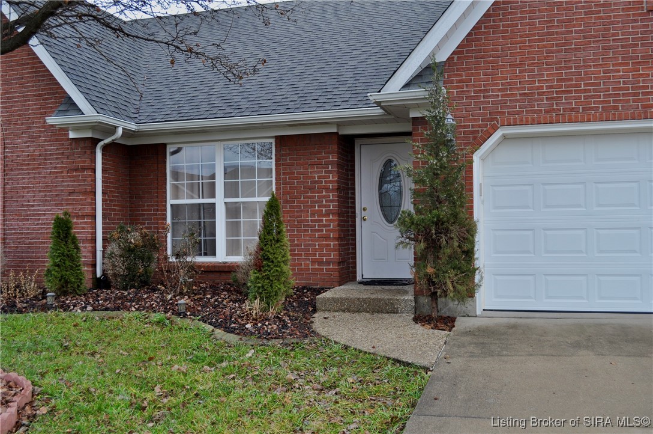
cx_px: 326
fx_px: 652
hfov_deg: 53.2
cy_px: 217
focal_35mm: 36
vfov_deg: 36.8
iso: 200
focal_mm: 24
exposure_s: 1/125
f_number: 5.6
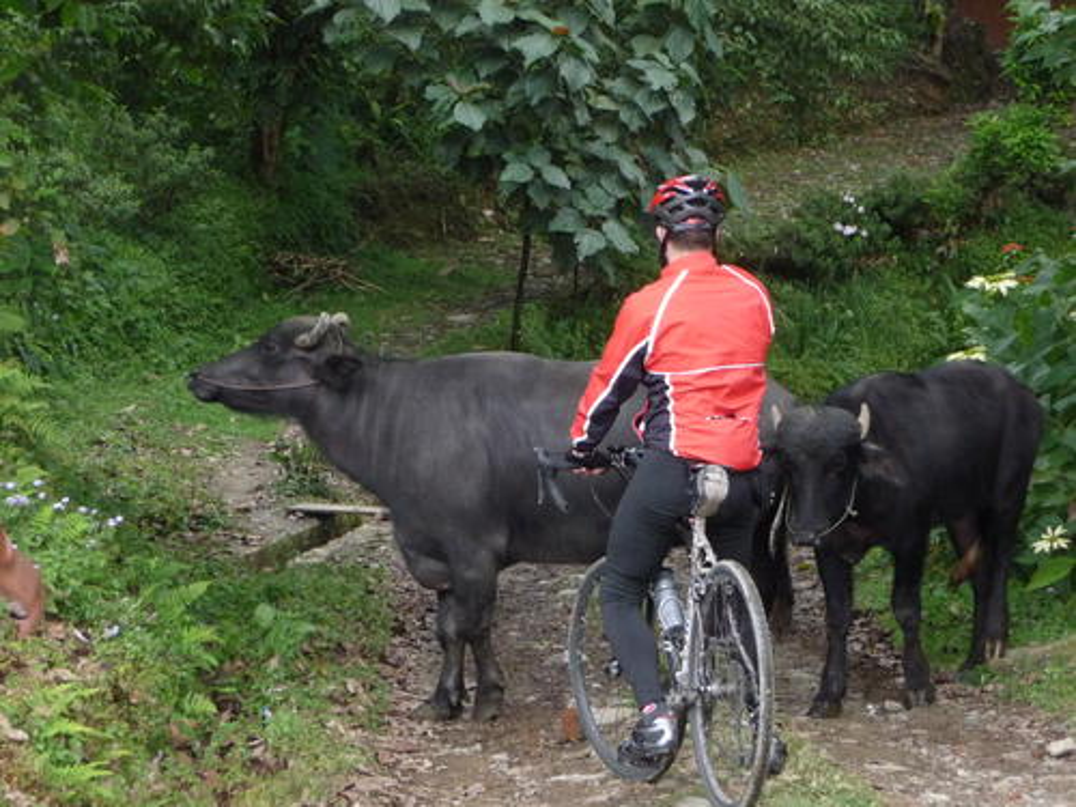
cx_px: 538
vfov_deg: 15.4
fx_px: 2984
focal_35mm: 96
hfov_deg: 20.4
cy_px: 404
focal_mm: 16.3
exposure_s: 1/200
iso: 400
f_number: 4.7
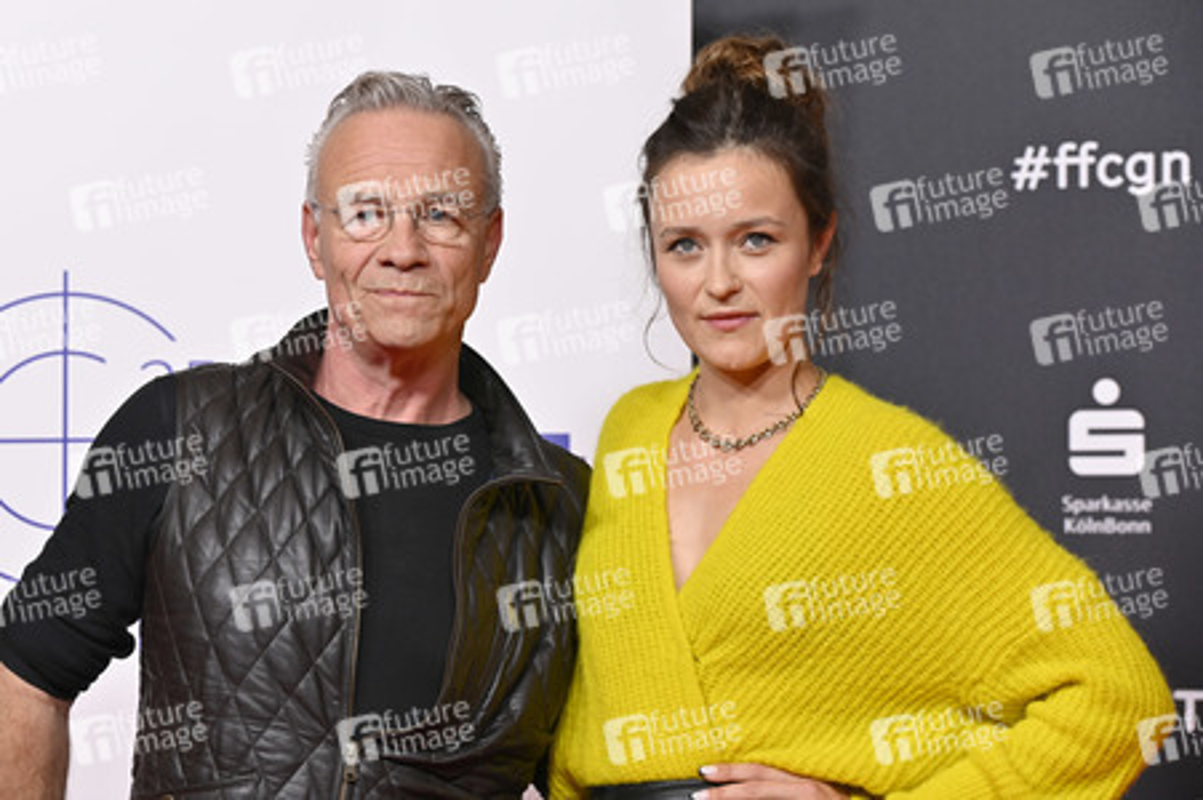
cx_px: 602
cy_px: 400
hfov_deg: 20.0
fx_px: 3406
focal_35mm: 102
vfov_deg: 13.4
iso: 1000
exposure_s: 1/200
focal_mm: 102
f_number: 5
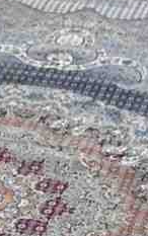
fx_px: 1140
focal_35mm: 177
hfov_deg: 7.1
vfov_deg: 11.0
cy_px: 425
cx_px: -175
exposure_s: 1/160
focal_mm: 18
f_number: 3.5
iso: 800
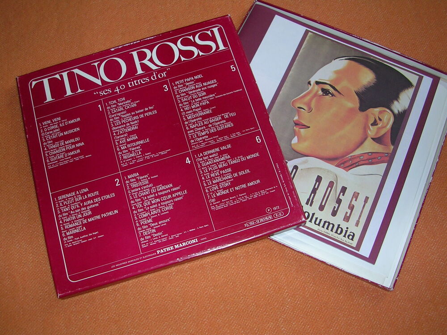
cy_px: 168
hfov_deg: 49.0
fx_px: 491
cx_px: 224
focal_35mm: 38
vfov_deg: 37.7
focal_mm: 5.8
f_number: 2.8
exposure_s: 1/60.1
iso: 50
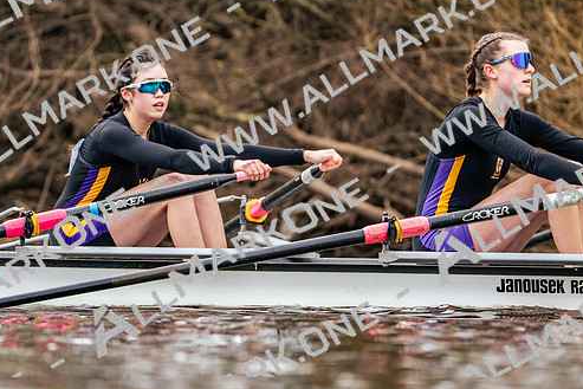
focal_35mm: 415
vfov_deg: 3.3
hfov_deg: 5.0
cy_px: 174
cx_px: 333
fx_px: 6722
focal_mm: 353
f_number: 6.3
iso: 3200
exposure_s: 1/2000
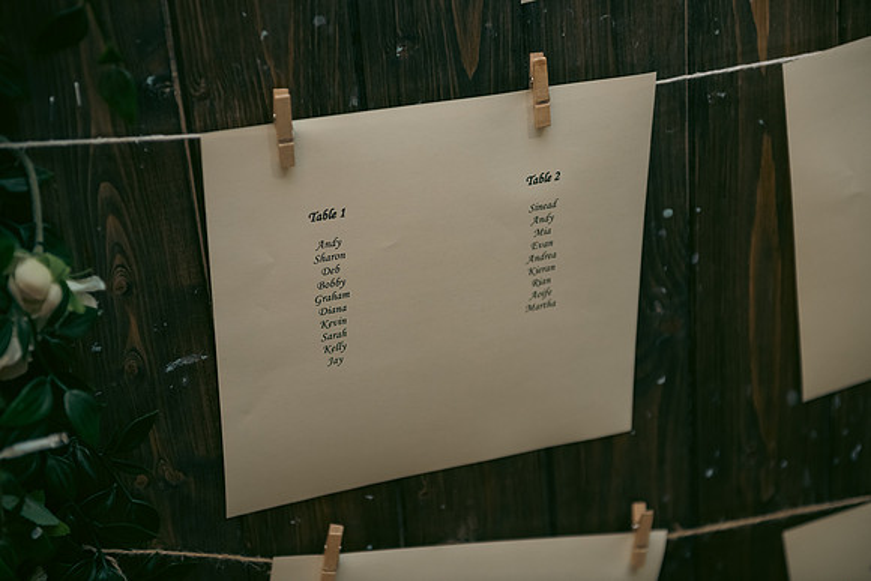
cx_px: 436
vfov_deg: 19.5
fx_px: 1694
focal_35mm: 70
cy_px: 290
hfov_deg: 28.8
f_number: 3.5
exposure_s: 1/160
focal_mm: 70
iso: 640
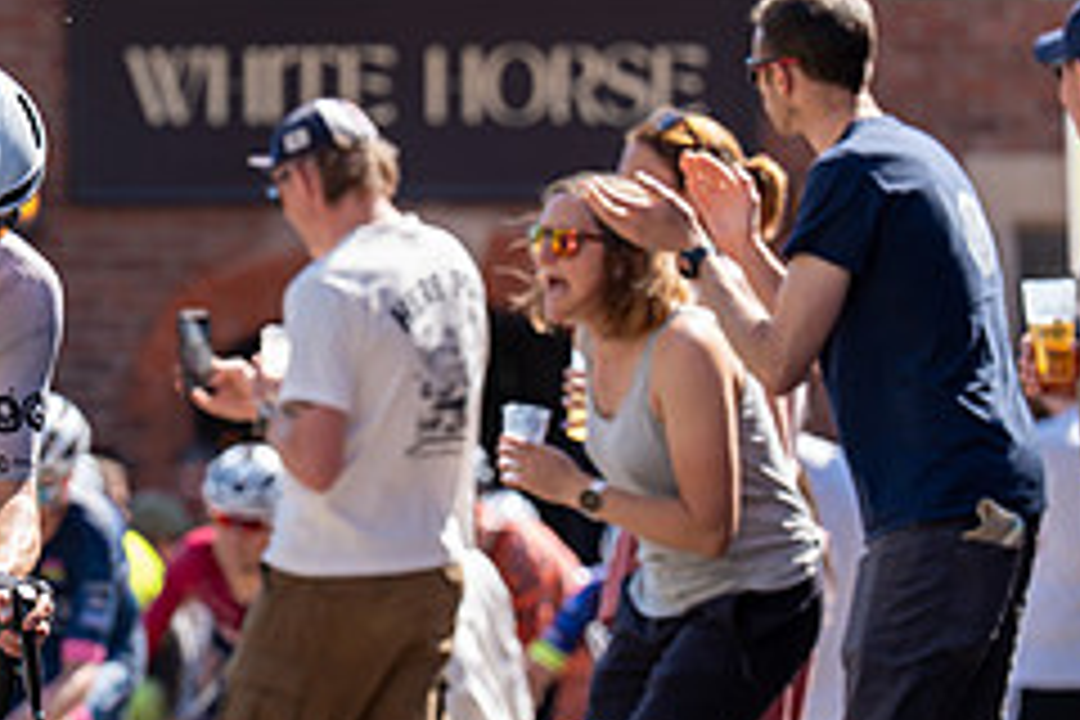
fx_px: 10889
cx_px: -212
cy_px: 502
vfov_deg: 3.8
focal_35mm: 363
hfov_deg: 5.7
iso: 200
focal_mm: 150
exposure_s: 1/1000
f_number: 3.5
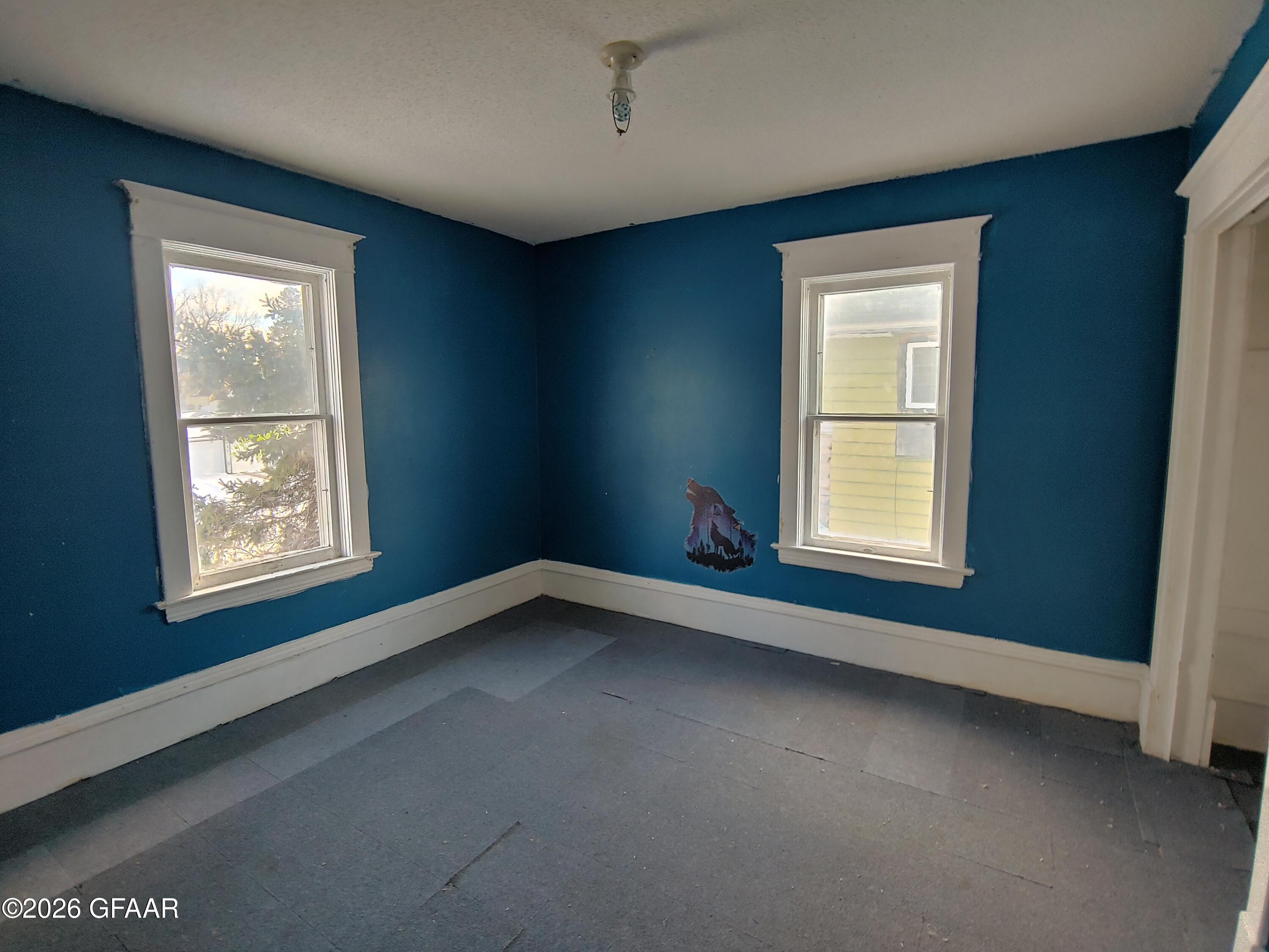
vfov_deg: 78.1
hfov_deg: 94.5
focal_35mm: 16
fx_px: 587
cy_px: 476
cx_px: 634
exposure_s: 1/30
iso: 50
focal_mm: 2.18
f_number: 1.9
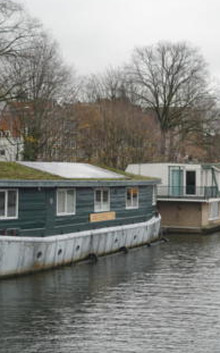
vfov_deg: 25.2
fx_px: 788
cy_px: 182
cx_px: 172
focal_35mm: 82
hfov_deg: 15.8
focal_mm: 50
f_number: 3.5
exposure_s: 1/60
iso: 160
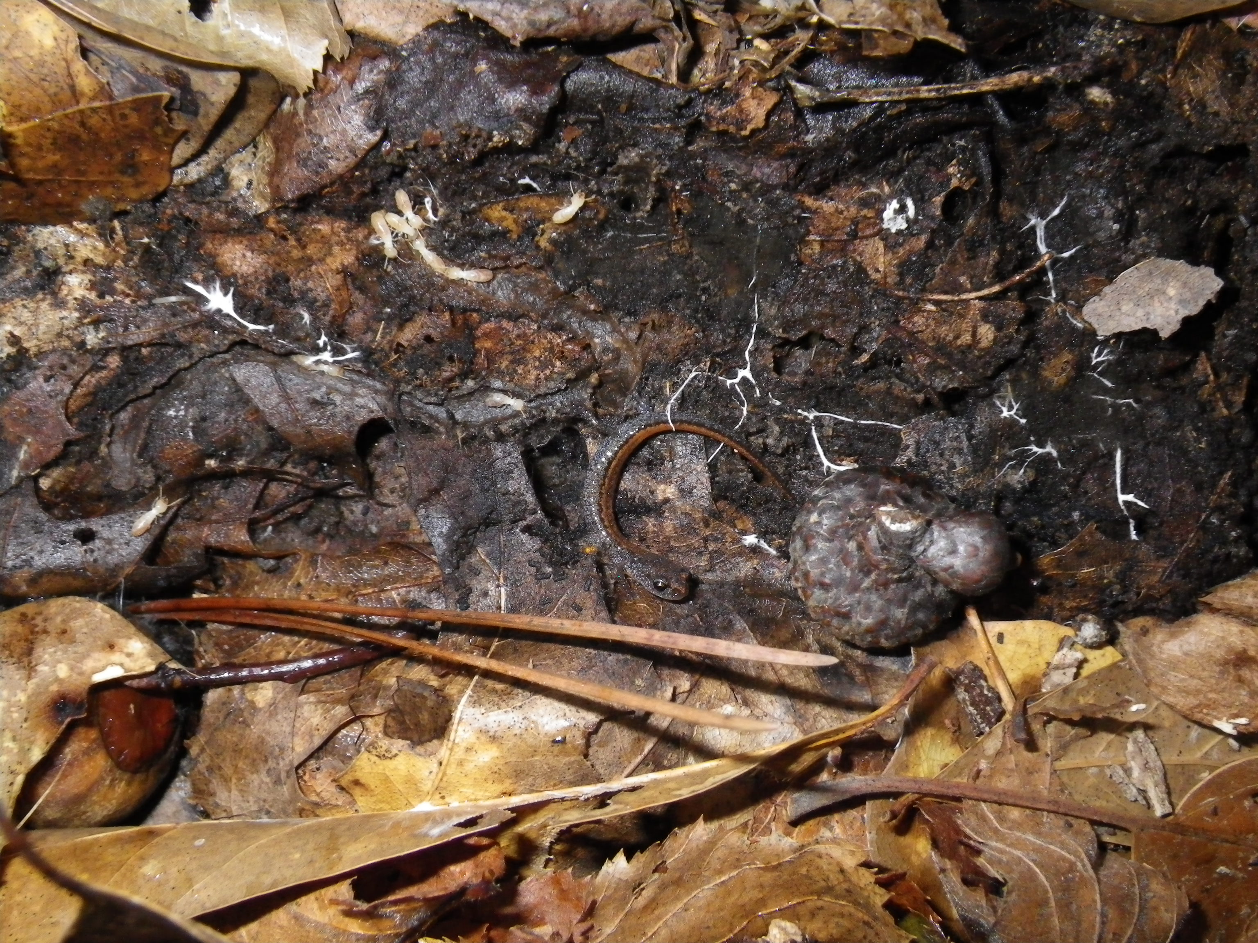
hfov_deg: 44.8
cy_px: 472
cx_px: 629
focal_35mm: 42
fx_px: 1526
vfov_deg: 34.3
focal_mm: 7.5
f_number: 5
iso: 400
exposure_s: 1/50
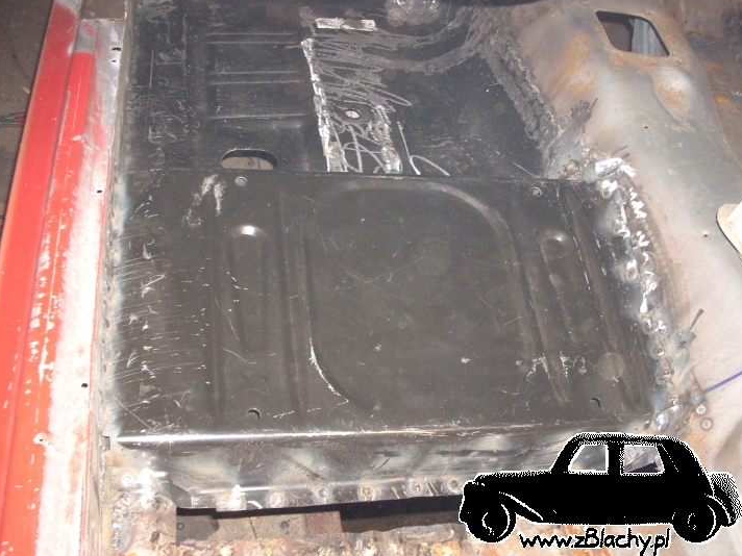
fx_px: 836
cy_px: 268
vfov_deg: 36.8
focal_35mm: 39
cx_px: 364
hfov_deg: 47.9
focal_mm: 6.2
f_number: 2.8
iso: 400
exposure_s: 1/60
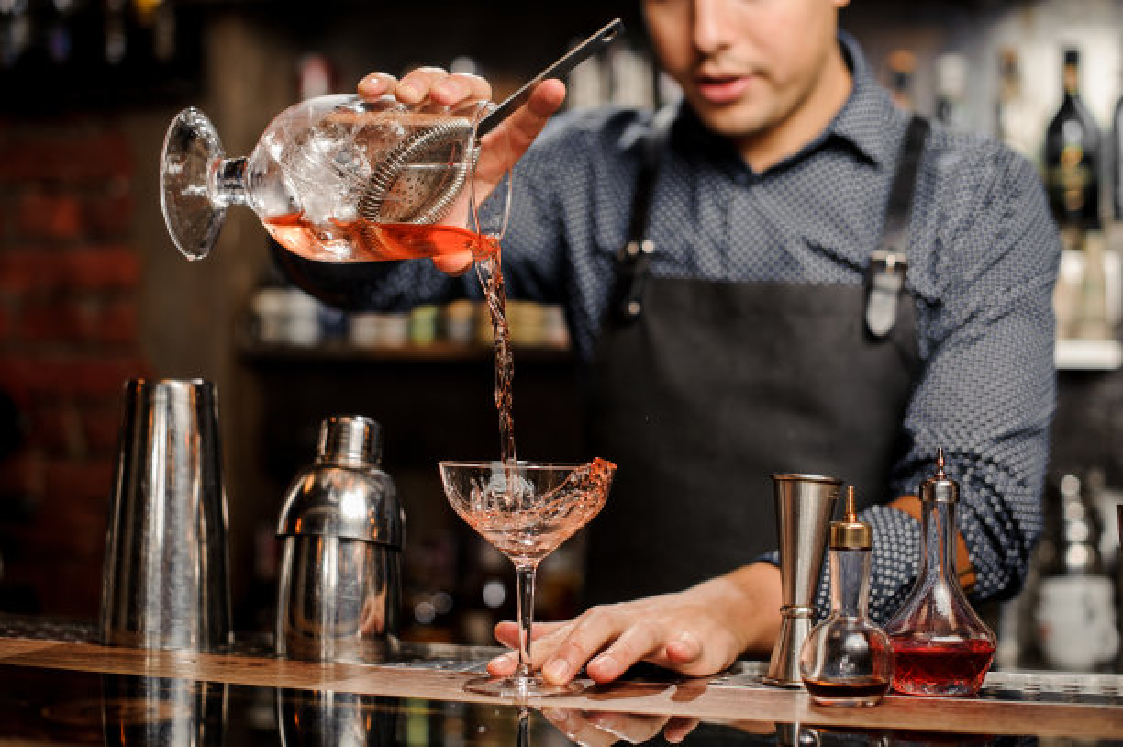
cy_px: 374
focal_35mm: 50
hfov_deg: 39.6
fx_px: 1558
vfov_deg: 26.9
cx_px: 562
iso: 250
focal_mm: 50
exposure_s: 1/200
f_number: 2.5
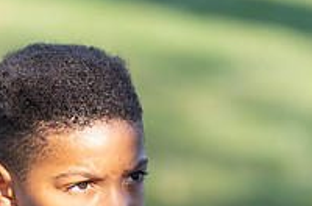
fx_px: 5028
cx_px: 72
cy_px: 246
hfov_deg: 3.6
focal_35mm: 582
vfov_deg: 2.3
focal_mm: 200
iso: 320
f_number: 2.8
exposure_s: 1/1000
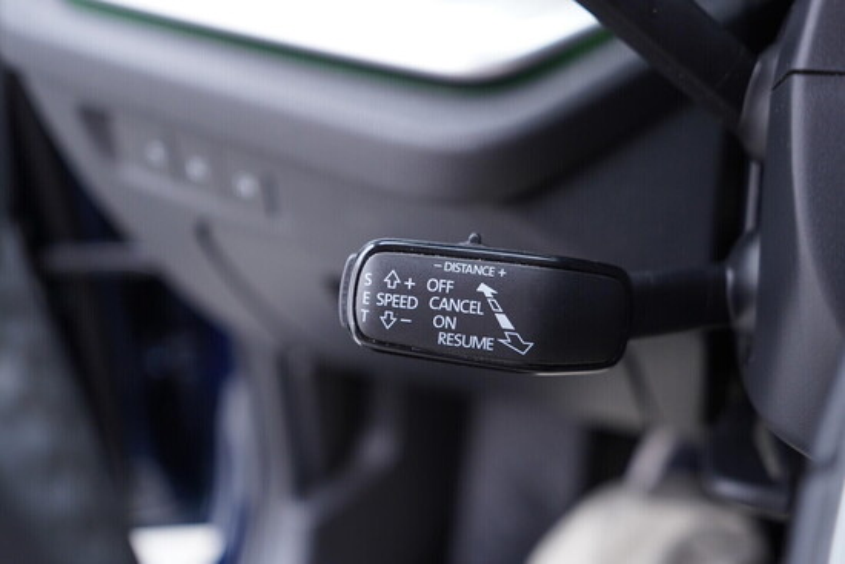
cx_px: 422
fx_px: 845
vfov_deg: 36.9
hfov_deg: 53.1
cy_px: 282
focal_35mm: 36
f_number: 2.8
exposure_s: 1/40
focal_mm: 24
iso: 400
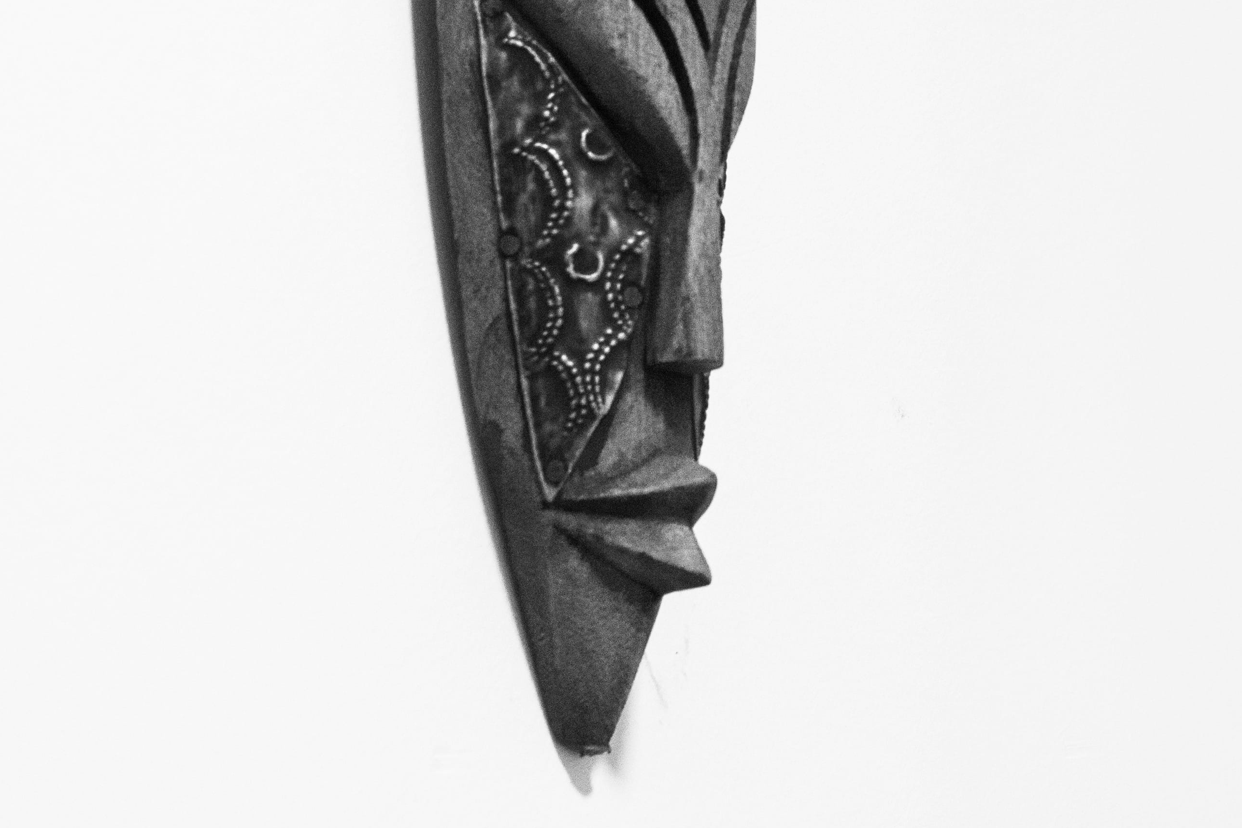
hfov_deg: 11.6
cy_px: 3
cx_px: 1317
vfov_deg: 7.8
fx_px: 6037
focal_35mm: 175
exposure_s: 1/125
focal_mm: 50
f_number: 4
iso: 3600
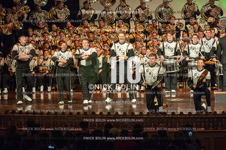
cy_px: 75
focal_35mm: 185
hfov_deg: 11.1
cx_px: 113
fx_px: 1161
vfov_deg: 7.4
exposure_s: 1/320
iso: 8000
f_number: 5.6
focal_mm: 185
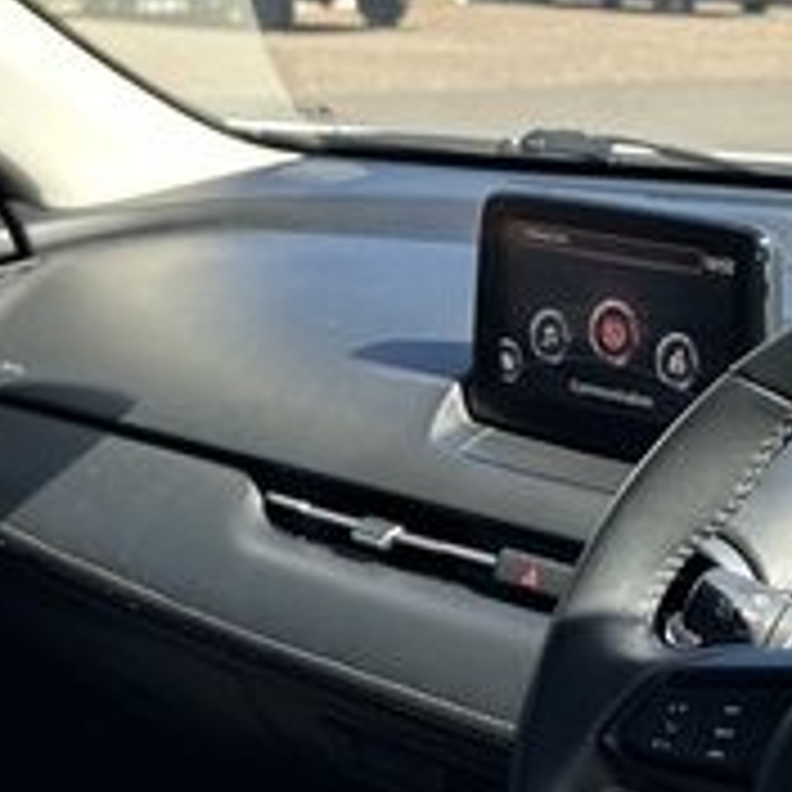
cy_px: 612
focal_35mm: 77
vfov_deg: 22.2
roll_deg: +1.1
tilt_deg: -18.0
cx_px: 904
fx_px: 1993
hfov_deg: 21.2
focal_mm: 6.86
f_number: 1.78
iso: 80
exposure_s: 1/503
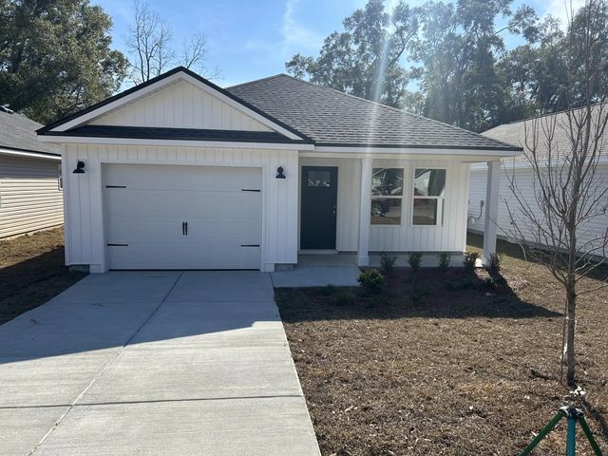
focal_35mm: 26
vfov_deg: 53.1
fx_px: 457
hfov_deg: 67.3
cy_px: 228
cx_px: 304
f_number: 1.5
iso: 50
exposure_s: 1/3257
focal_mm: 5.7
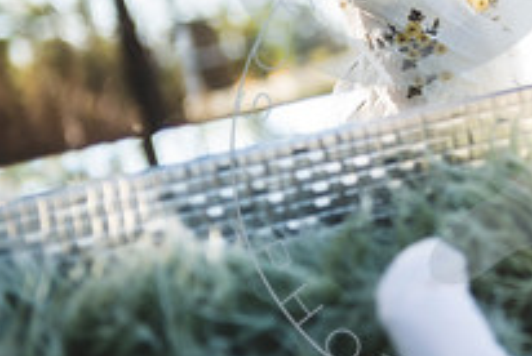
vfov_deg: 8.4
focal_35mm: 163
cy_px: -63
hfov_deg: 12.3
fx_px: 2412
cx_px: 625
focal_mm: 58
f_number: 2.8
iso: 200
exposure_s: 1/400
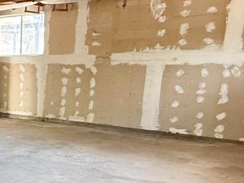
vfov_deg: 28.4
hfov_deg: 31.0
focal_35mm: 51
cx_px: -55
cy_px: 121
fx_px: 359
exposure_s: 1/60
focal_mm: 2.22
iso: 400
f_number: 2.2
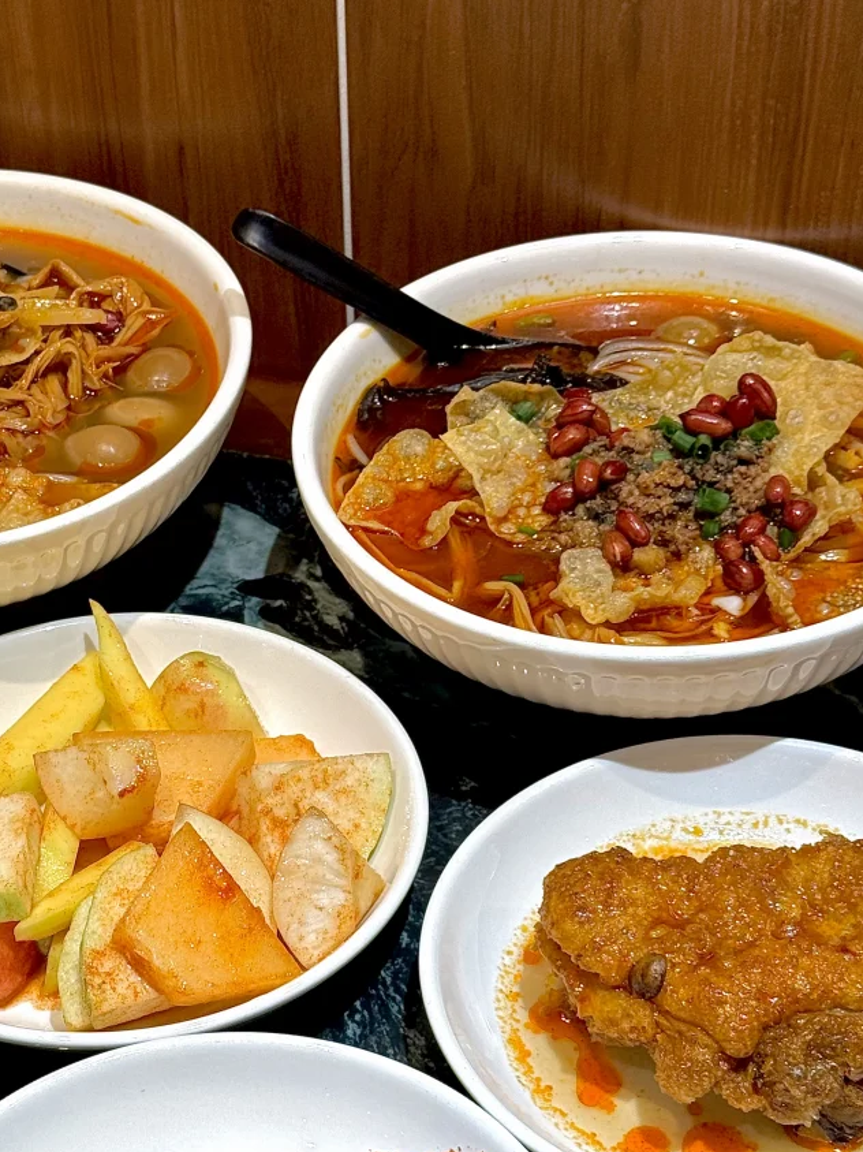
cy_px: 787
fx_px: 2726
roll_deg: +4.0
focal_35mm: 82
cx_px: 279
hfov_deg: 17.9
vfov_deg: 23.7
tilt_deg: -42.0
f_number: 1.78
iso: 50
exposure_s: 1/100
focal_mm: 6.76
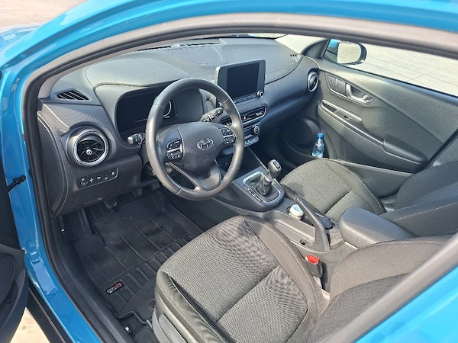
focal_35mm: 23
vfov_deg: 58.9
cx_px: 229
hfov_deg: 73.9
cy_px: 172
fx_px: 304
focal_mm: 5.54
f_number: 1.8
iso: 50
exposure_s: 1/182
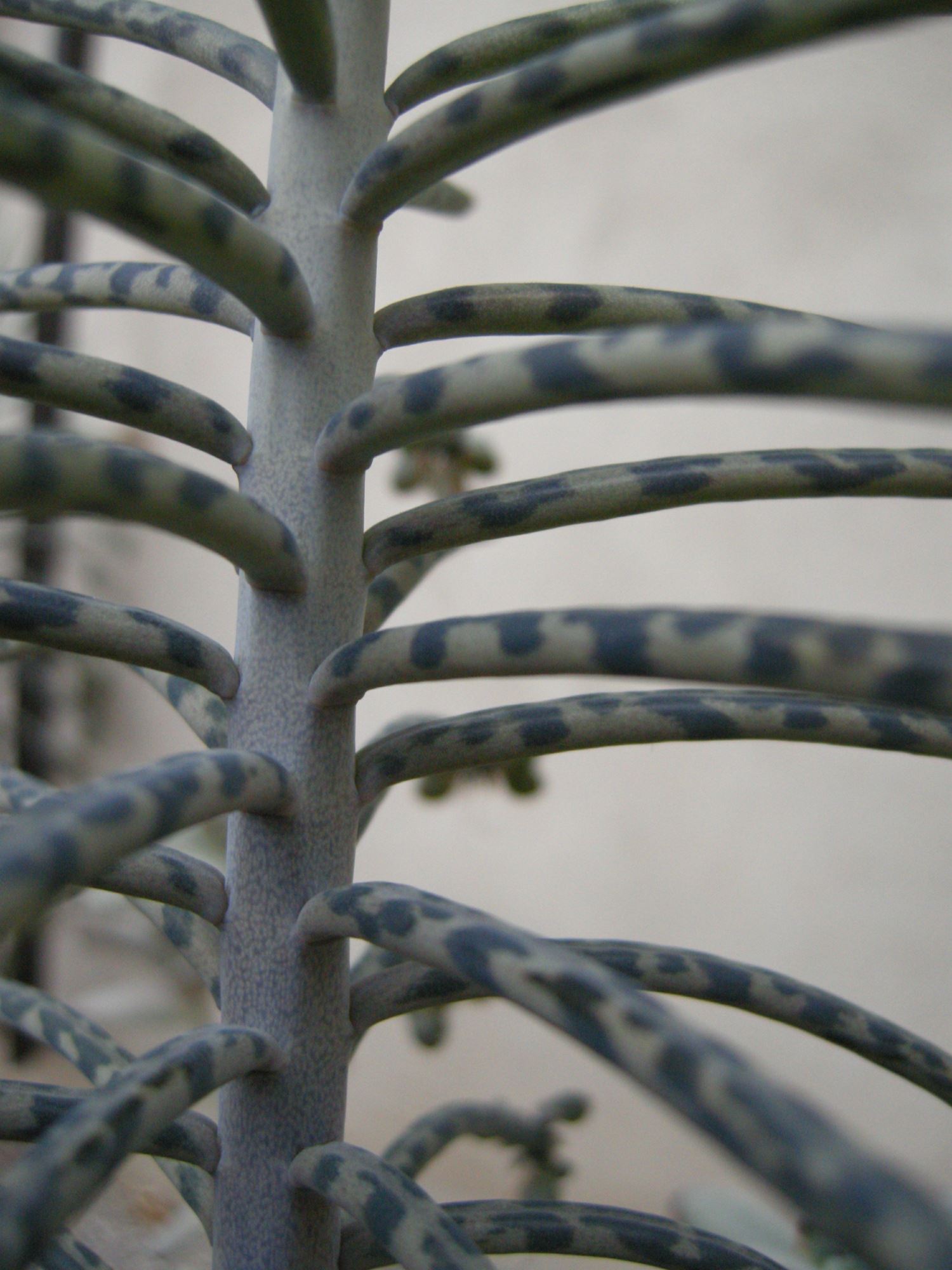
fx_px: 1283
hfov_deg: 40.7
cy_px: 635
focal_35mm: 35
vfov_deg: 52.6
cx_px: 476
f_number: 2.7
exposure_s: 1/62.2
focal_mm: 7.5
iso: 316
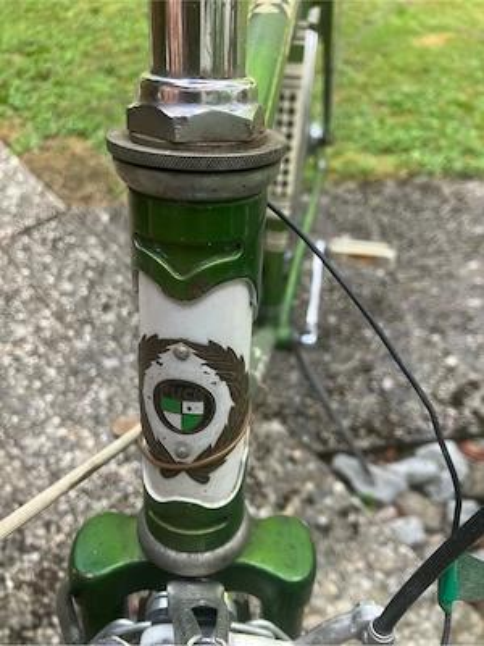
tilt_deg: -46.4
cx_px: 242
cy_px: 323
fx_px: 522
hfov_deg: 49.7
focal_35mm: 28
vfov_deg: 63.4
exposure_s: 1/121
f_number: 1.8
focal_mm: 3.99
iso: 40
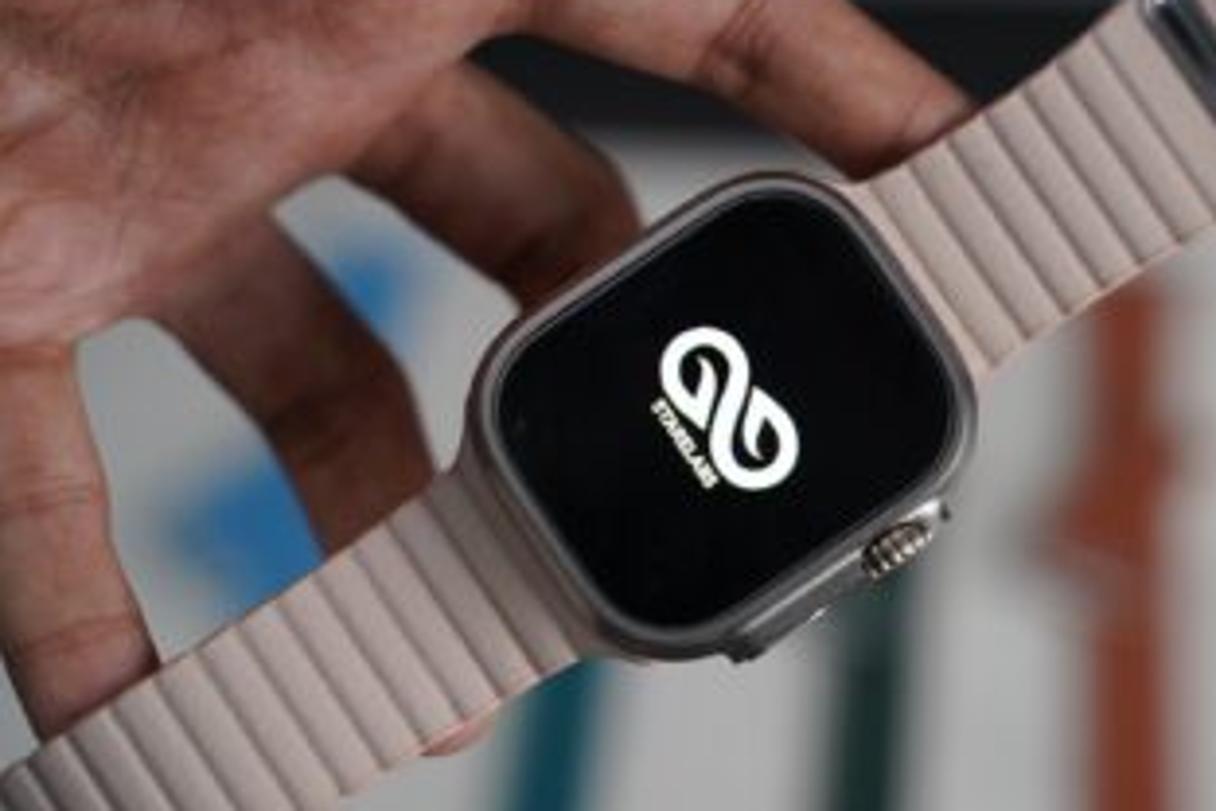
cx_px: 713
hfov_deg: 24.7
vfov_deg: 16.7
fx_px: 2770
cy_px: 404
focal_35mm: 82
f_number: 4
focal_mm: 64
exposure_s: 1/125
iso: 1250
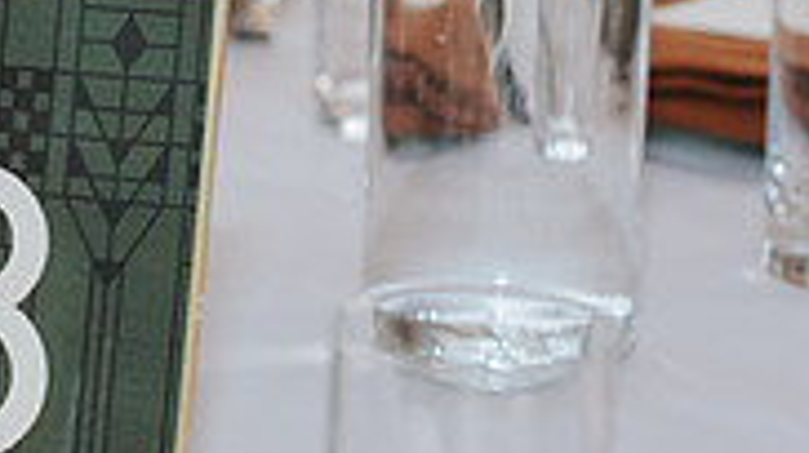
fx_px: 3794
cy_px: -162
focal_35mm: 177
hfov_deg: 11.9
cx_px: -209
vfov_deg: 6.8
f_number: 3.2
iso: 800
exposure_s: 1/200
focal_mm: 50
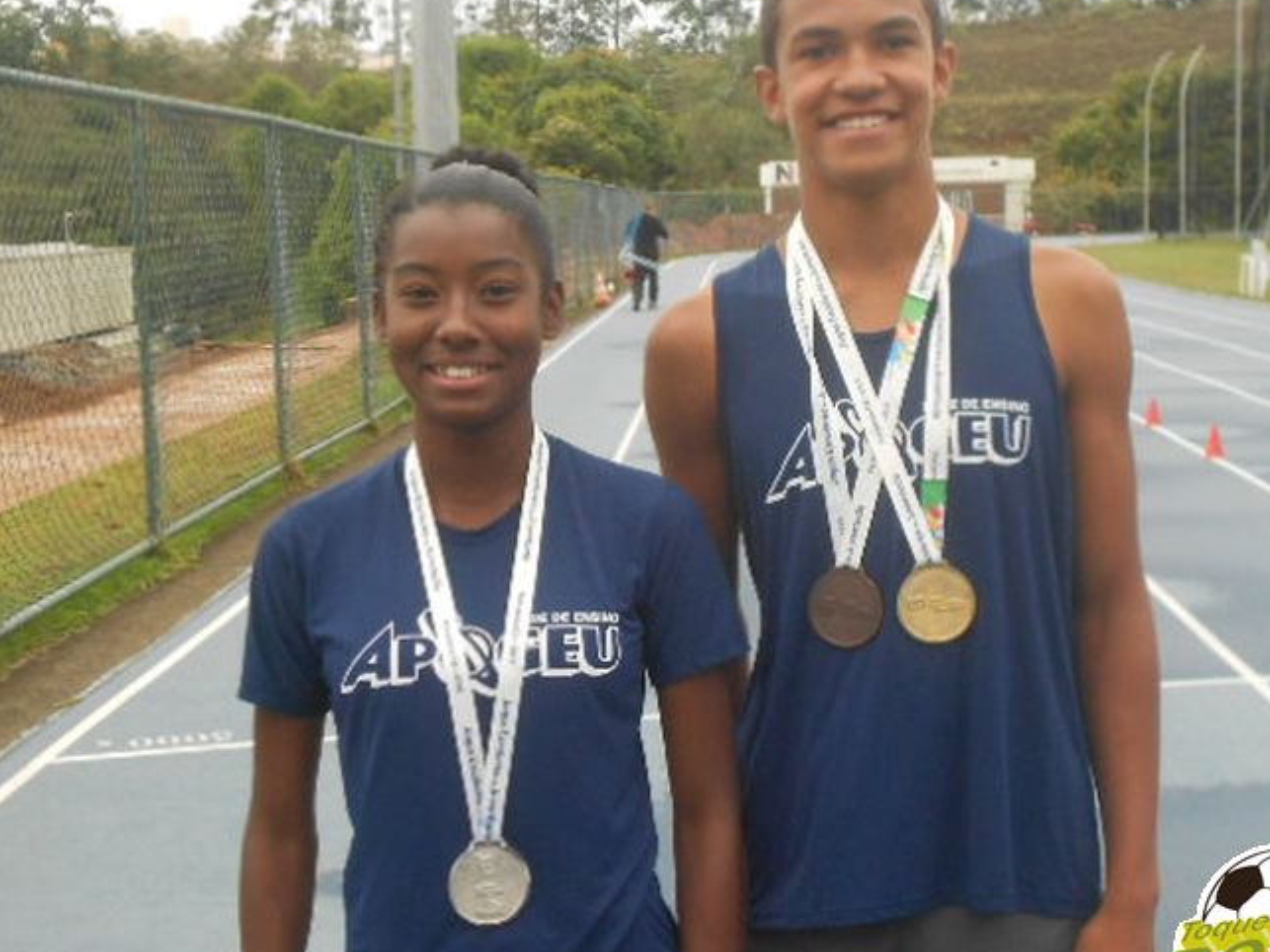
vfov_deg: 24.0
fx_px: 2238
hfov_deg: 31.7
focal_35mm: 61
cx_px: 598
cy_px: 436
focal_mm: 9
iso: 320
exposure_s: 1/250
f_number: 4.5
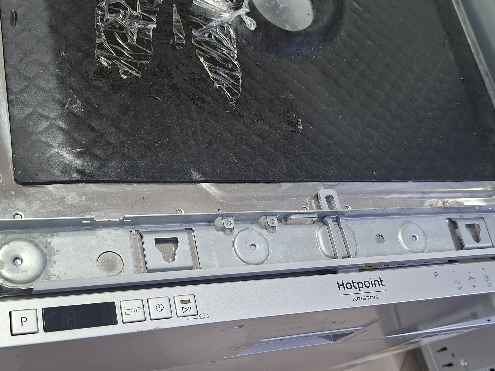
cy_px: 248
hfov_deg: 48.9
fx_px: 543
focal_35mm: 38
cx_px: 228
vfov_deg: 37.3
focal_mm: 5.54
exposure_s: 1/50
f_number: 1.8
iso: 320
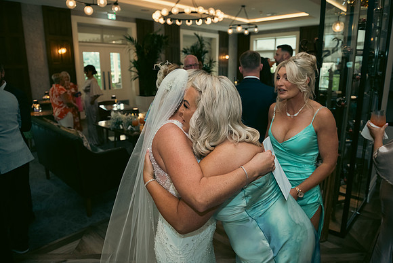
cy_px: 132
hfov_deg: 73.7
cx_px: 196
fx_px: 262
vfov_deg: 53.2
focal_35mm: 24
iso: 800
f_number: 3.5
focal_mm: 24
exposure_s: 1/160
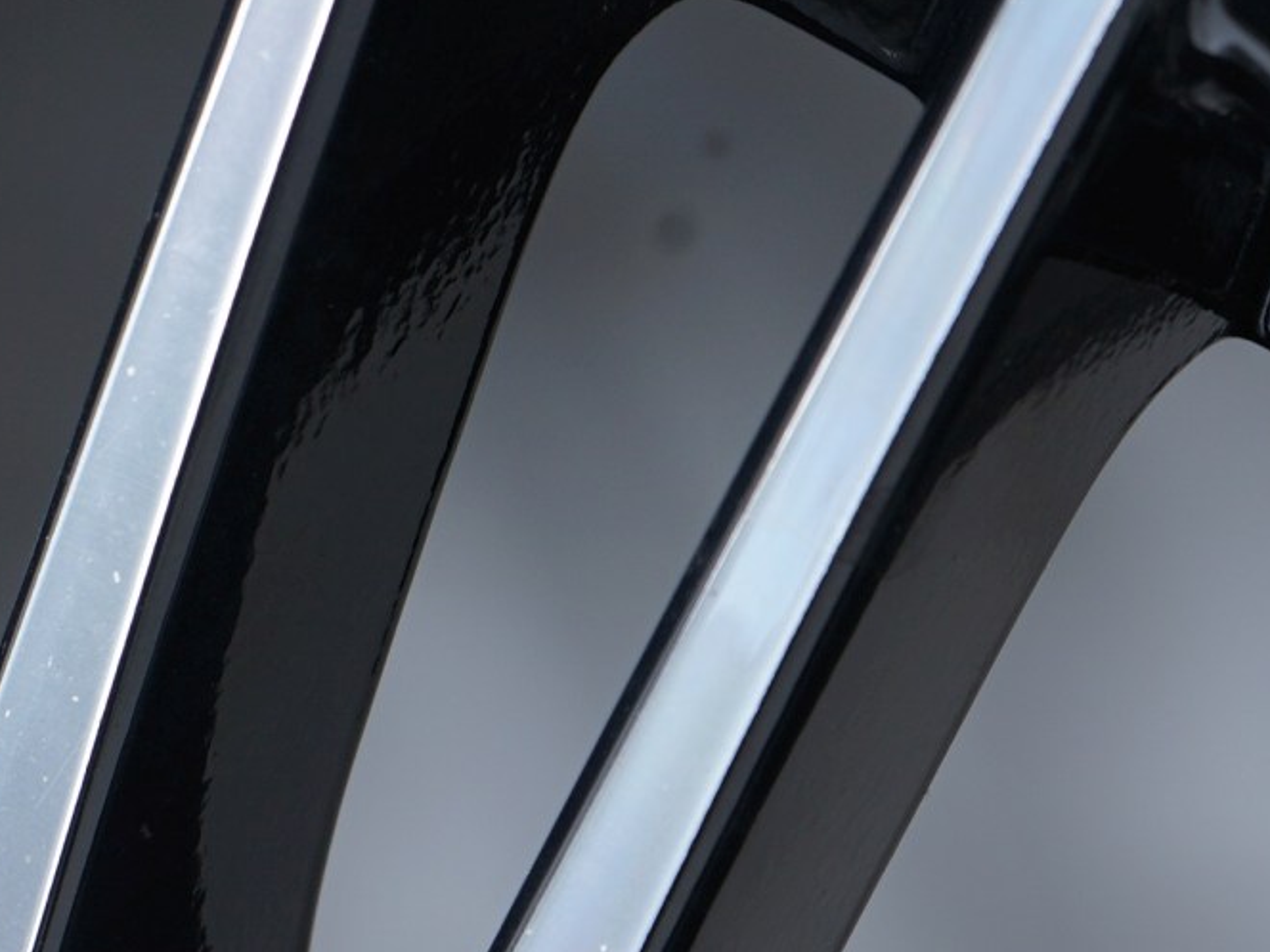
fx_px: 3669
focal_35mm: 100
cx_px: 951
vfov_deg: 14.6
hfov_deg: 19.5
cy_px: 873
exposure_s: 1/100
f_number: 7.1
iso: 250
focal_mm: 36
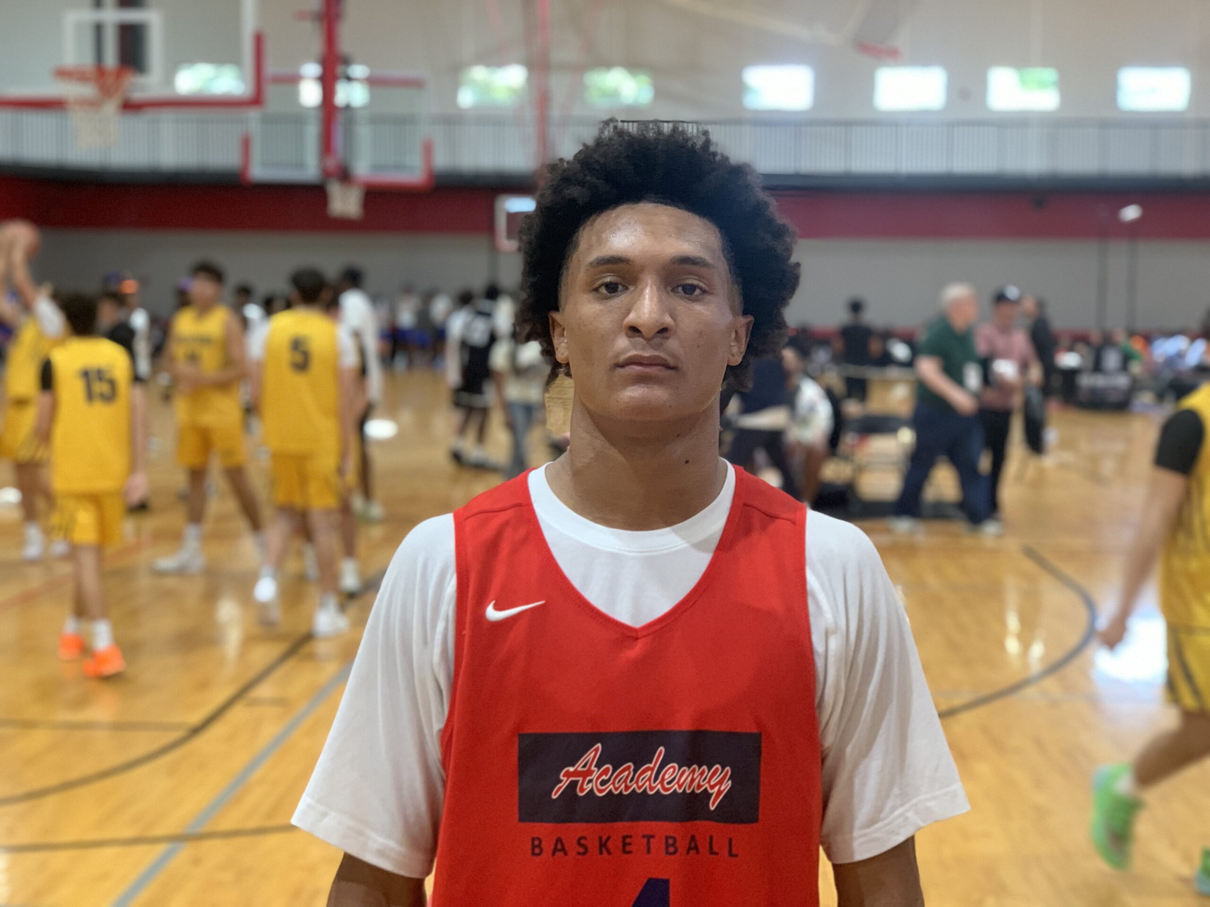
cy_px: 454
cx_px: 605
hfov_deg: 36.8
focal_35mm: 52
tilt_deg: -4.2
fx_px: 1818
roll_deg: -0.9
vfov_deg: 28.0
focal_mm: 6
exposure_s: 1/60
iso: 200
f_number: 2.4
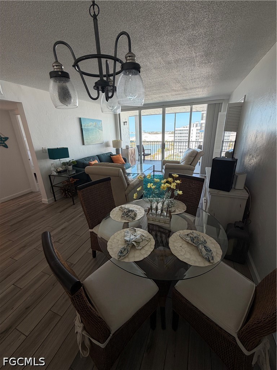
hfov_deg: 85.7
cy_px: 185
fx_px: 149
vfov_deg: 102.1
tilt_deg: -19.8
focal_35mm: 14
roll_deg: +2.0
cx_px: 138
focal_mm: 2.22
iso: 40
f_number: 2.2
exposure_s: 1/144
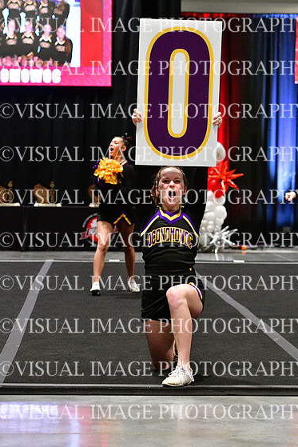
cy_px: 218
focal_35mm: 109
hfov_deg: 12.6
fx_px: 1352
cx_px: 153
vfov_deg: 18.8
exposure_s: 1/400
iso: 5000
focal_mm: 70
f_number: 4
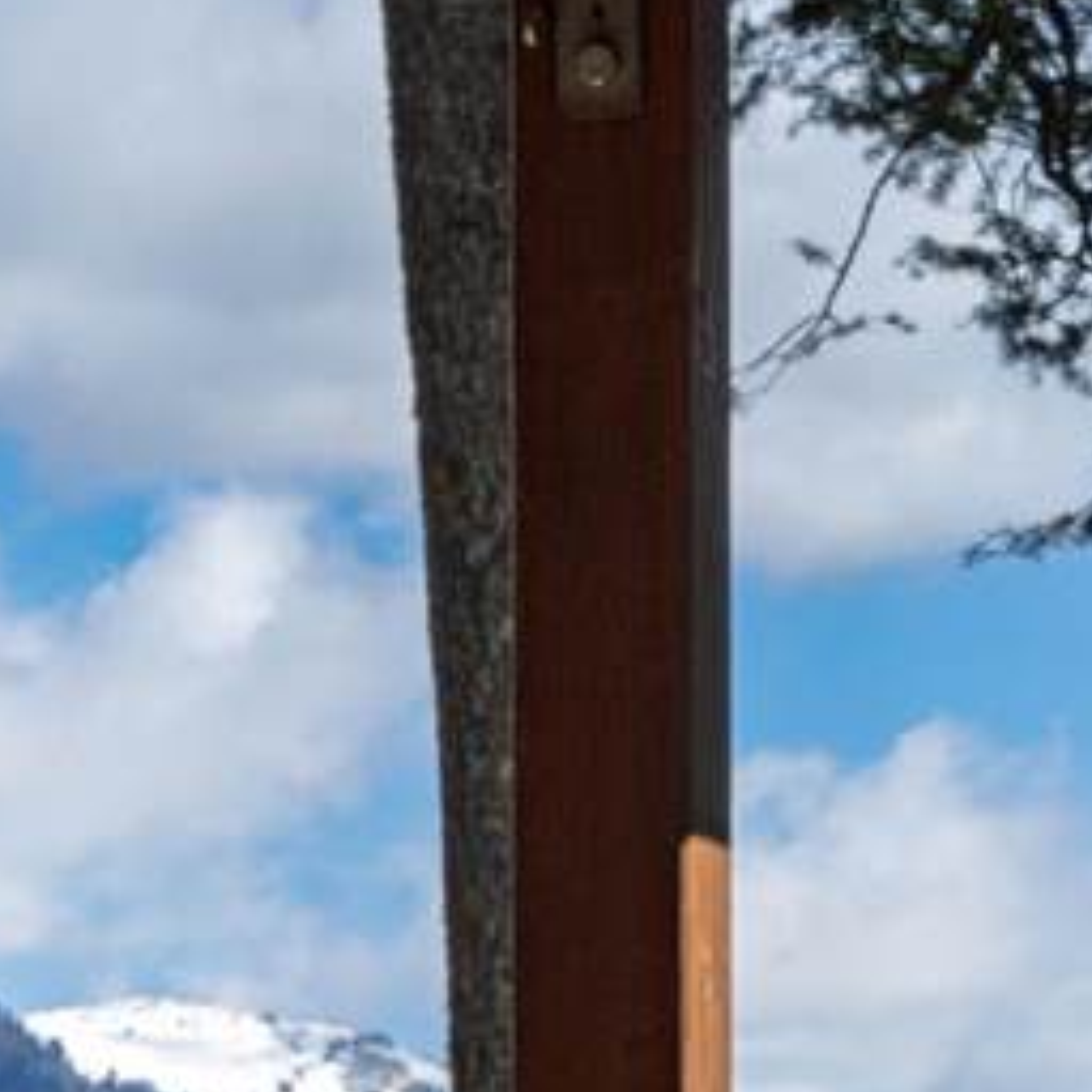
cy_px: 1632
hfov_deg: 5.6
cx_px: 768
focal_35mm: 310
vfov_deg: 5.6
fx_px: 11064
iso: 400
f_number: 13
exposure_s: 1/500
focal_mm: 73
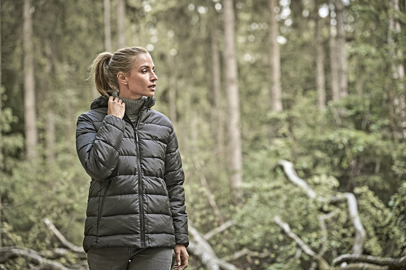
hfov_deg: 22.4
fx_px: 1026
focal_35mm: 91
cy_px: 135
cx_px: 203
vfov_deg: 15.0
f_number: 2.8
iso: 1250
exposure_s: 1/500
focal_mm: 91
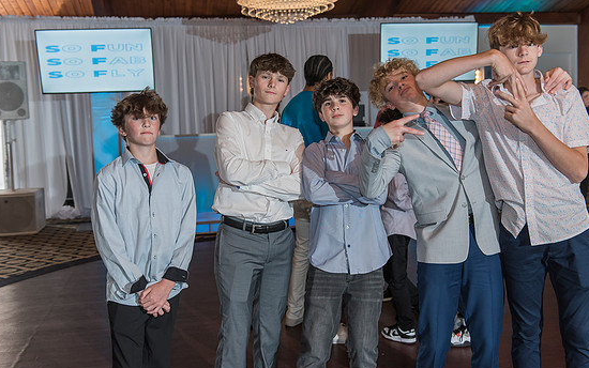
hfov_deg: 46.2
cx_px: 304
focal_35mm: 43
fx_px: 690
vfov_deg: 29.9
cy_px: 171
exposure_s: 1/125
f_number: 4
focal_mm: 40
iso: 800
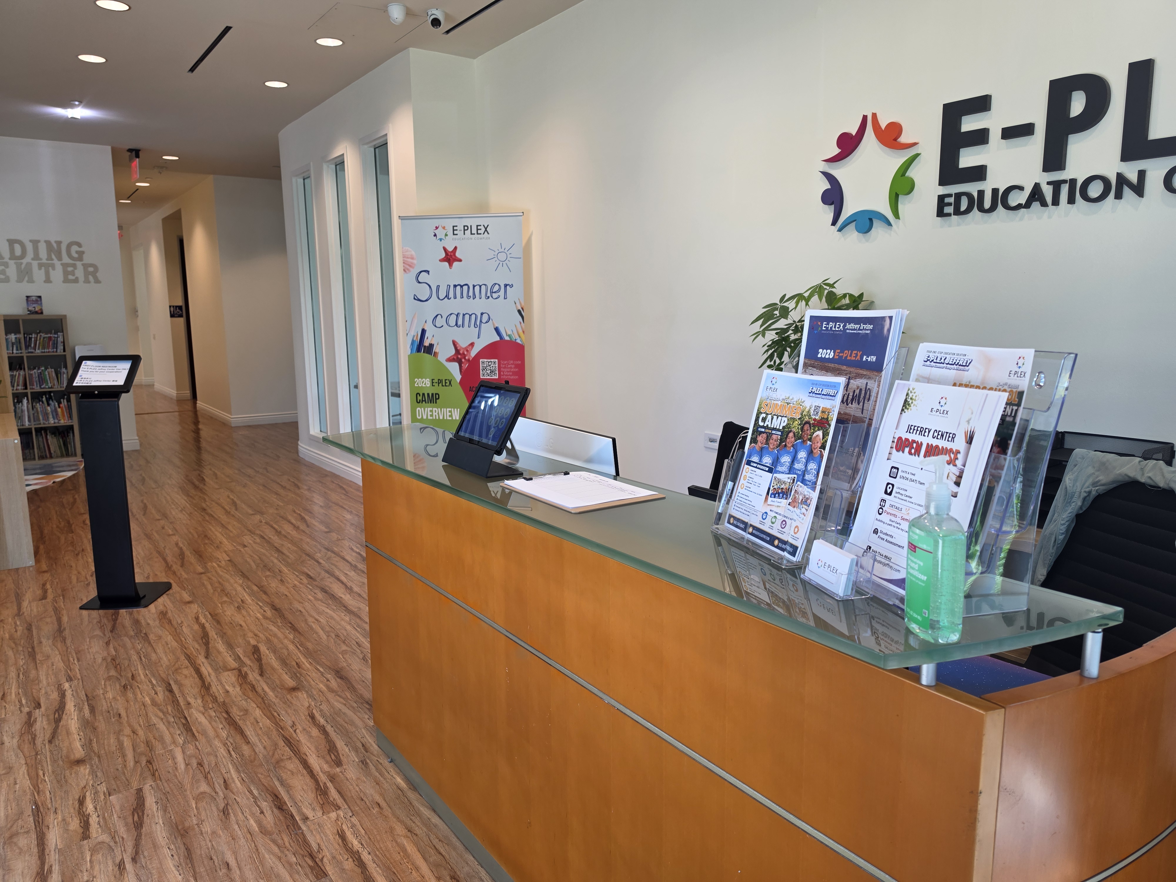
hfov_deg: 73.9
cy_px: 441
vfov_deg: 58.9
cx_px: 588
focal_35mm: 23
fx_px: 781
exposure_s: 1/180
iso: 64
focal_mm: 6.5
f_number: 1.4
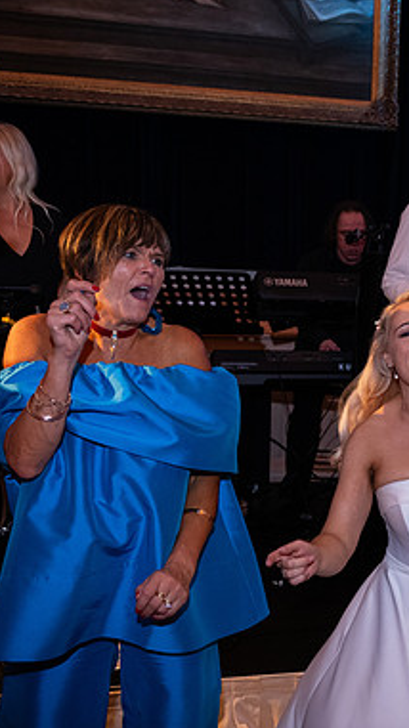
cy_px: 366
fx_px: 984
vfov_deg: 40.6
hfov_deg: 22.2
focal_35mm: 51
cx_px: 451
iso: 1250
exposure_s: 1/125
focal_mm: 32
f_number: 3.5
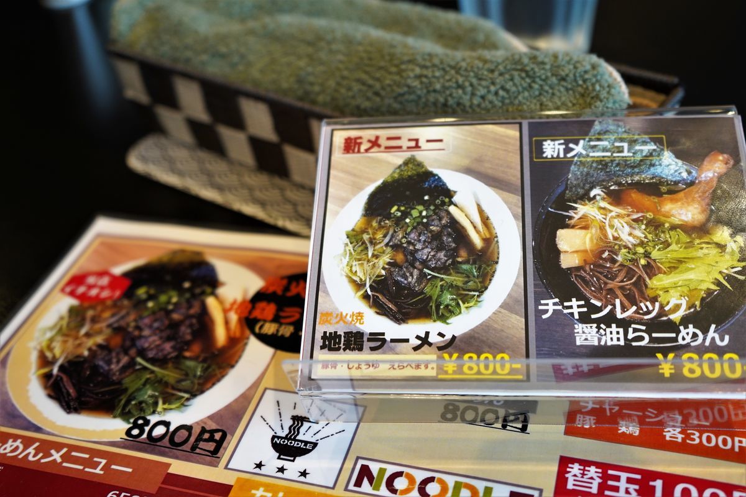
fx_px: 850
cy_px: 248
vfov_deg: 32.6
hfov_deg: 47.4
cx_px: 373
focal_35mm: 41
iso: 800
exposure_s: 1/160
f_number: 4.5
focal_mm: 41
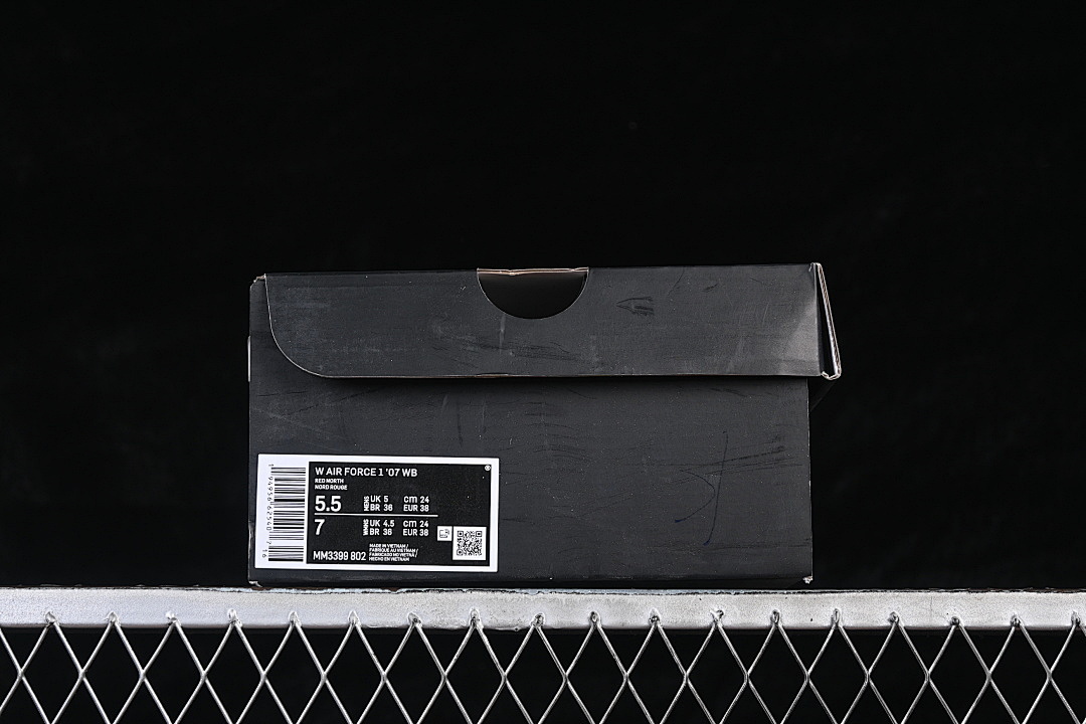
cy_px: 362
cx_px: 543
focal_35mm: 75
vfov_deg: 18.2
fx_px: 2262
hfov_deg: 27.0
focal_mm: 50
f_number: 6.3
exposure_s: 1/80
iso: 160
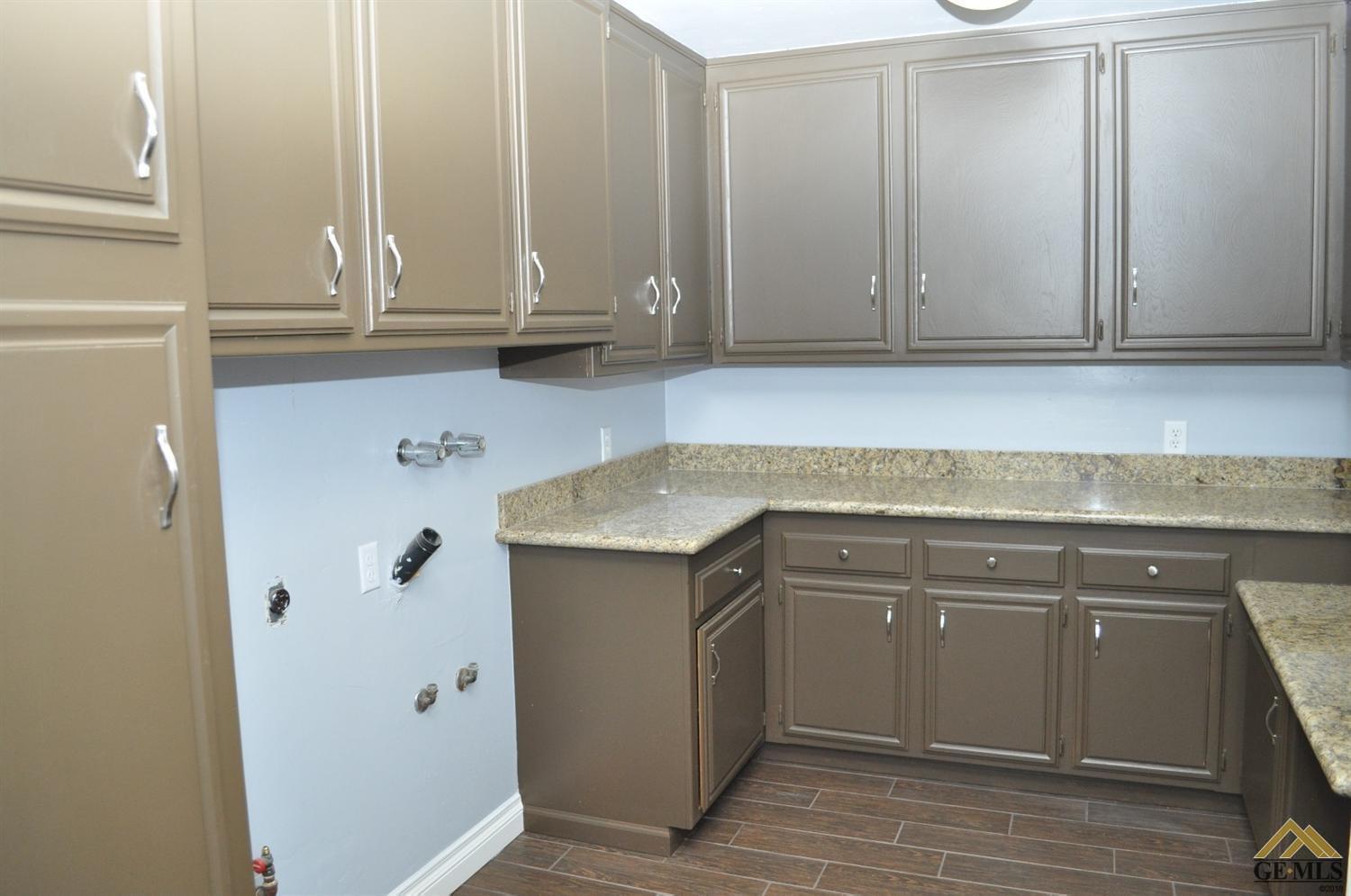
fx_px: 1012
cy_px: 448
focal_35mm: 27
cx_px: 676
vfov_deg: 47.8
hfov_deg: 67.5
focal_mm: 18
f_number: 4
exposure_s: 1/60
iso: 800
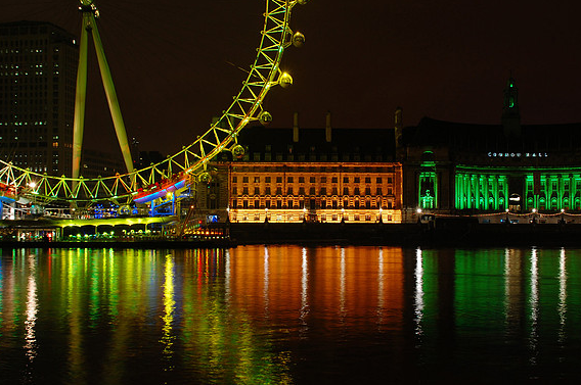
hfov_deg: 40.4
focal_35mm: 49
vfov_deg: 27.4
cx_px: 292
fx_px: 790
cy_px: 192
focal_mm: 32
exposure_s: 2
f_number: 8
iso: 200
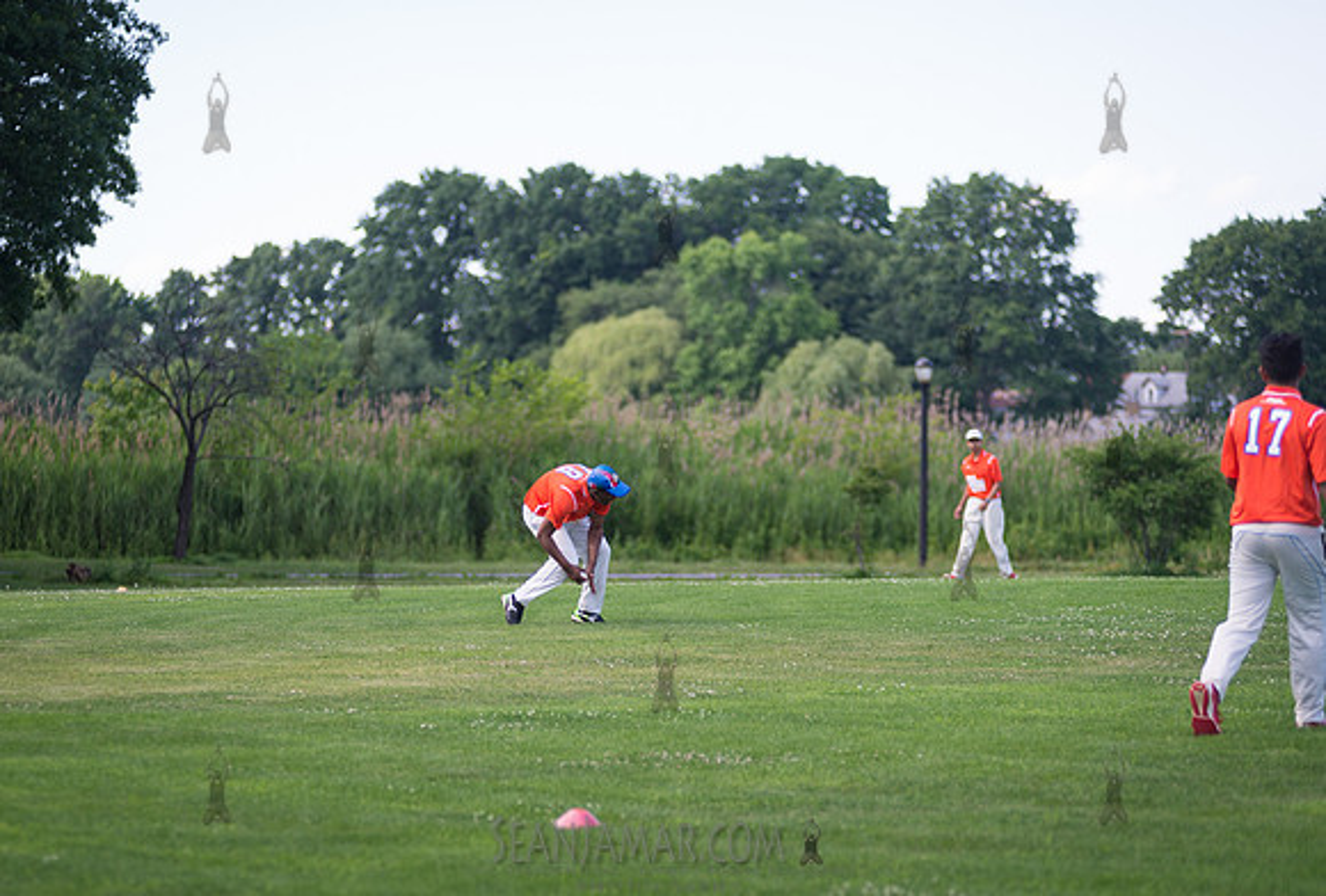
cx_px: 520
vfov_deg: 8.5
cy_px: 538
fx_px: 6049
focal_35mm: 164
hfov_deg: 12.5
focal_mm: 135
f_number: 2.8
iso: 200
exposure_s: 1/800
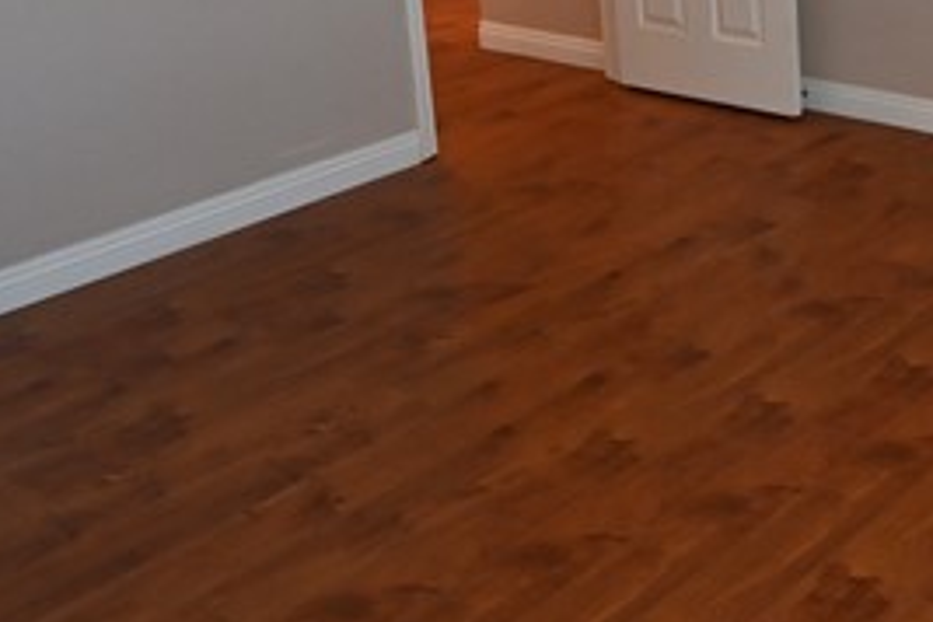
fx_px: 1477
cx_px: 1048
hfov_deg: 30.9
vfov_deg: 22.4
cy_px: -63
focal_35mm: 57
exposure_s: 1/60
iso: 1100
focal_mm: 14
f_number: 4
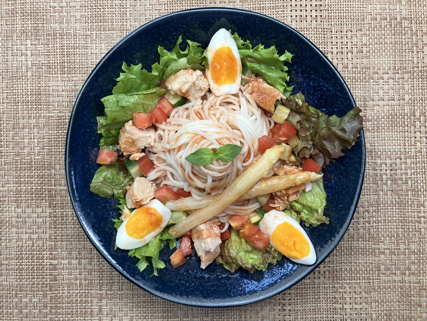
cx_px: 214
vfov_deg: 49.7
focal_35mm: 28
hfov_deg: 63.4
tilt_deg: -87.4
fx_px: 345
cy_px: 160
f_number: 1.8
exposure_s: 1/100
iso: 40
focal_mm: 3.99
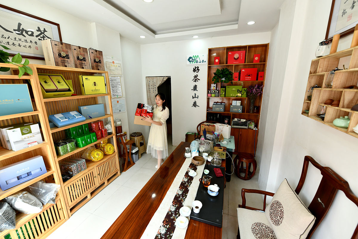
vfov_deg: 81.2
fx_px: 139
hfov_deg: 104.3
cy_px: 120
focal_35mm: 14
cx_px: 179
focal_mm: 14
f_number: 5.6
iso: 500
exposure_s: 1/80
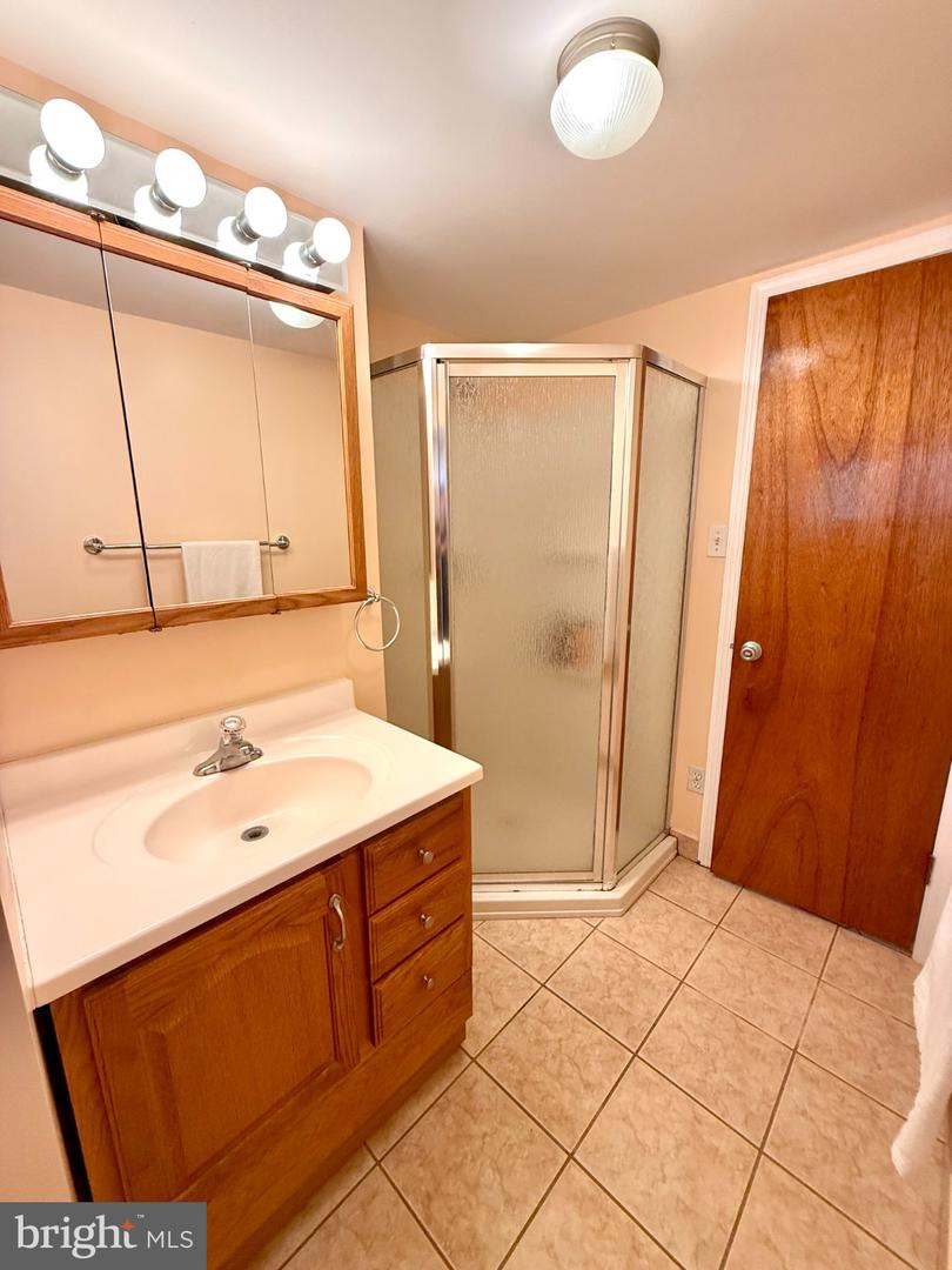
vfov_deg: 102.1
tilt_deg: -11.4
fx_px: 513
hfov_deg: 85.7
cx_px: 476
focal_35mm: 14
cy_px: 635
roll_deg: +0.2
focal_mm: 2.22
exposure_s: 1/120
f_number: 2.2
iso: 200
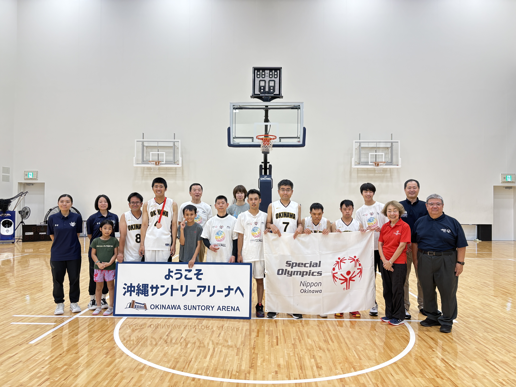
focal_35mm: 26
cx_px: 258
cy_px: 194
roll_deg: +0.2
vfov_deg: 53.1
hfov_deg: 67.3
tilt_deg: +1.4
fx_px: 388
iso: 100
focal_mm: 5.96
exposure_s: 1/120
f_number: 1.6
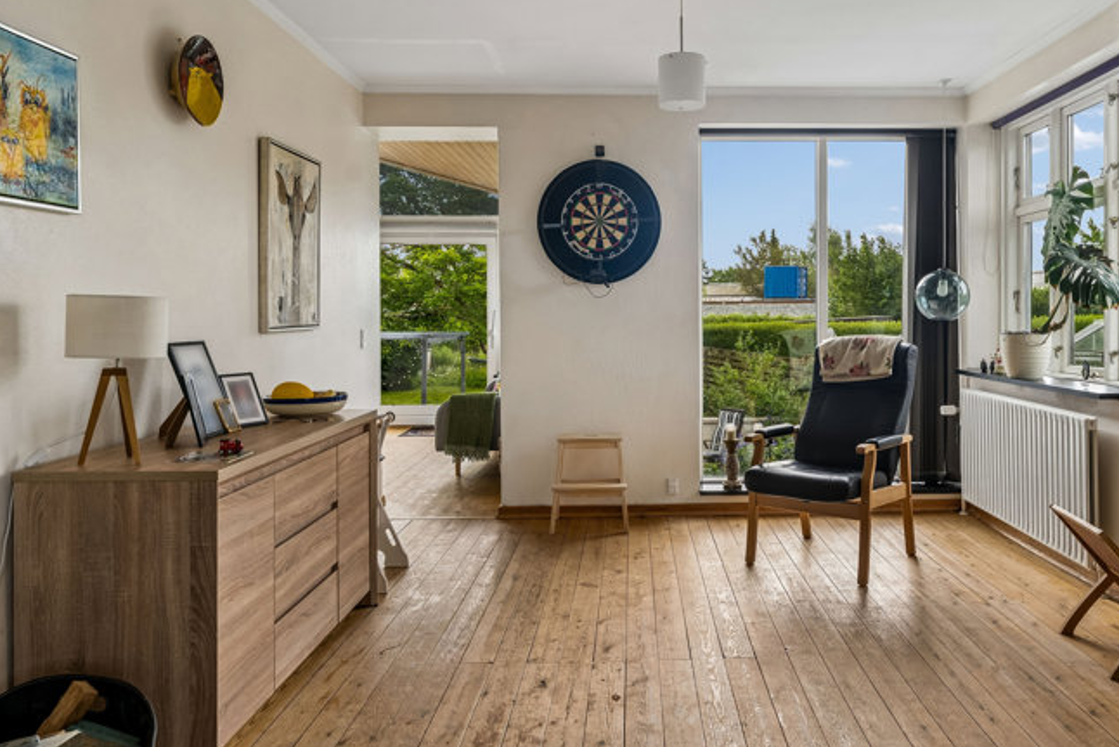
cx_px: 660
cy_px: 330
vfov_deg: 48.3
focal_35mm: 27
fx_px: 831
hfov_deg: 67.3
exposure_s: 1/100
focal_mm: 21.6
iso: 800
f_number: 7.1
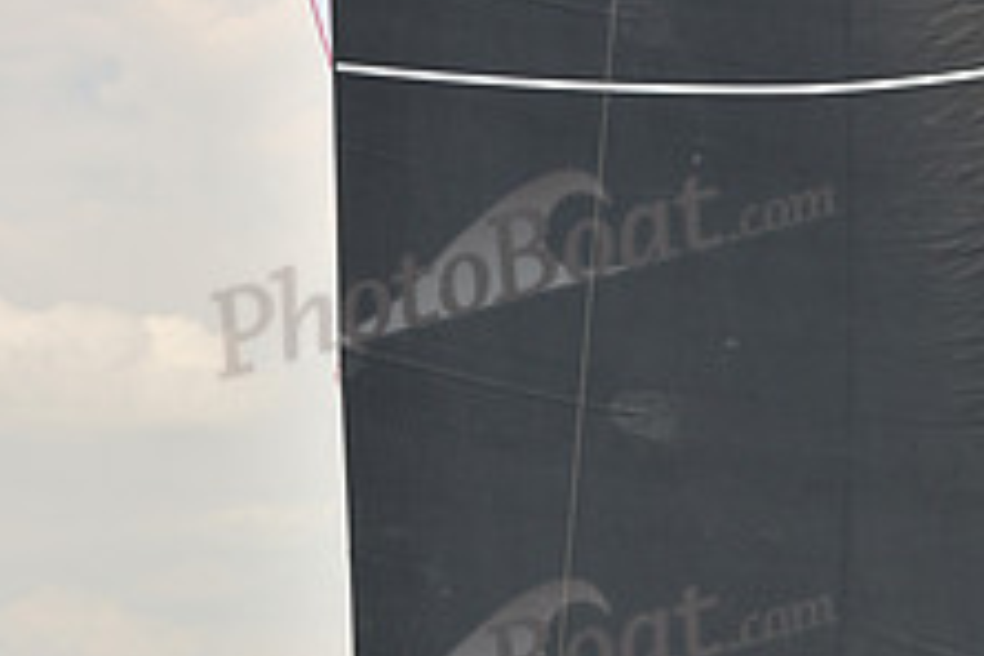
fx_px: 5002
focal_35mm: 183
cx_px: 1068
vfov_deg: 7.4
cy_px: 840
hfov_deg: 11.1
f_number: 5
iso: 250
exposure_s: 1/640
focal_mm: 70
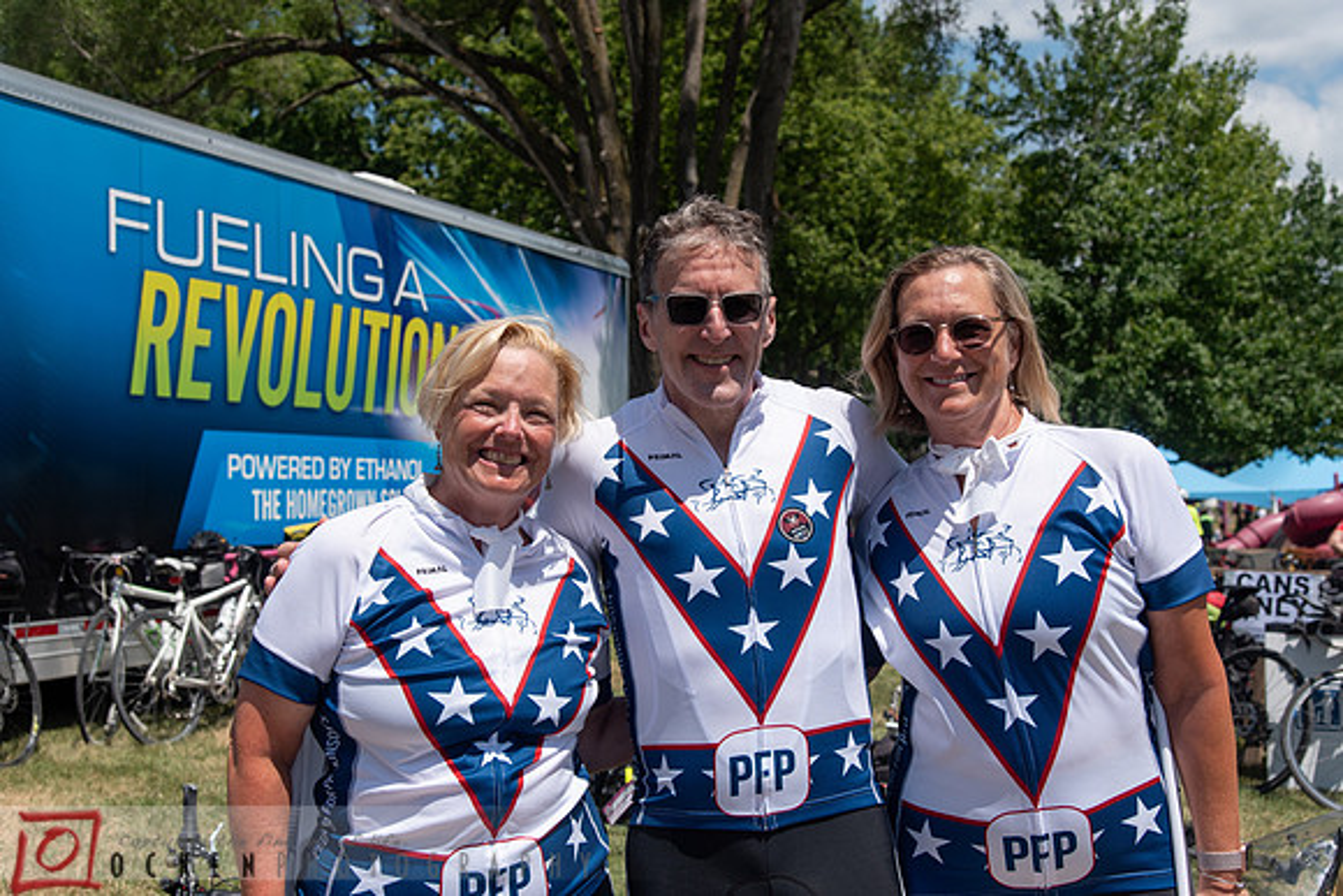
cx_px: 672
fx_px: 1642
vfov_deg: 30.5
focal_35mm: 44
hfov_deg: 44.5
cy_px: 448
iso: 200
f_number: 5.6
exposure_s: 1/1600
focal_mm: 44
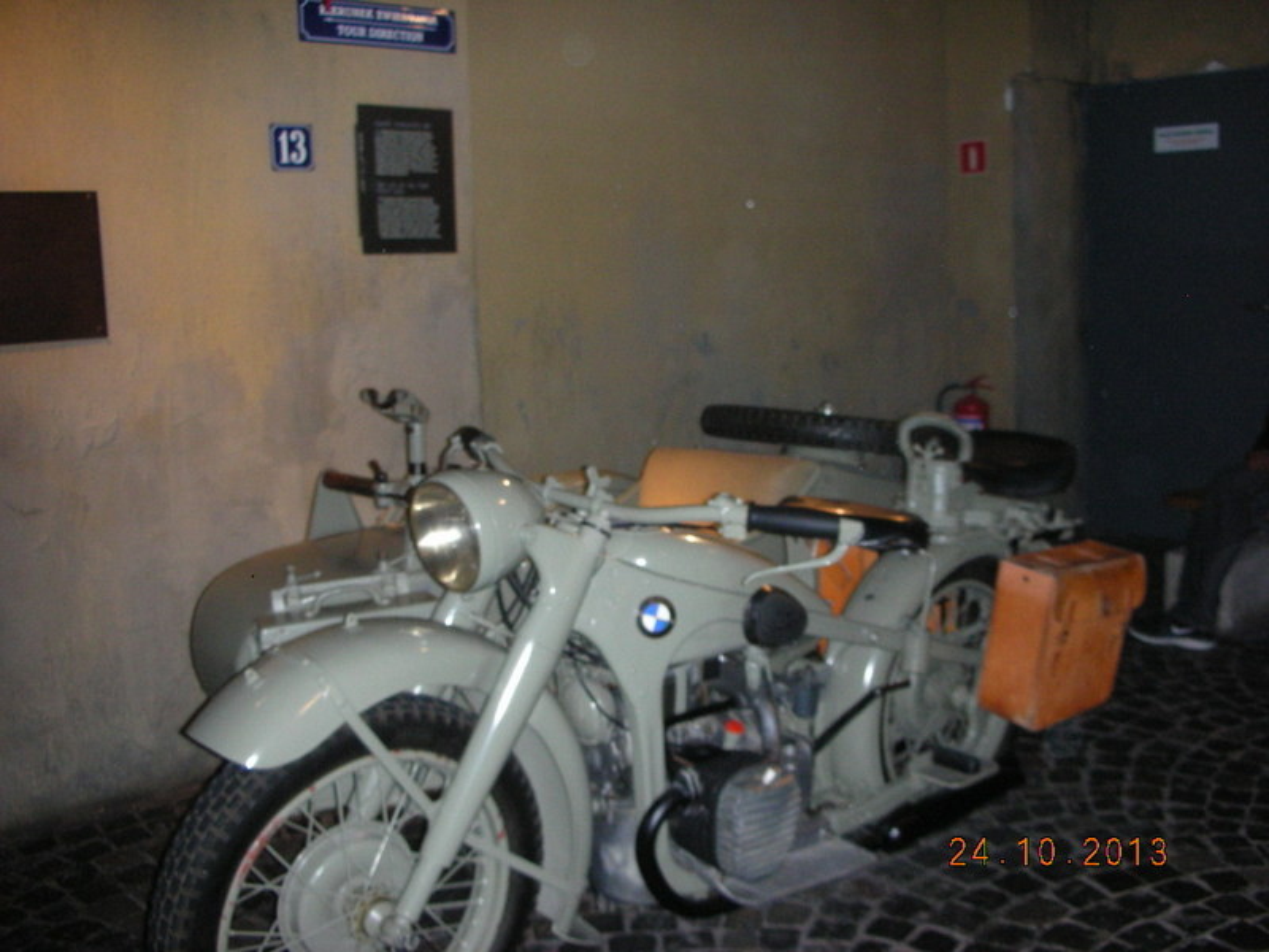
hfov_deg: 52.6
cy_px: 476
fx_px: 1283
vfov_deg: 40.7
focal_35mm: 35
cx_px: 634
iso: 200
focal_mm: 5.8
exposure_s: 1/60.1
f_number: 3
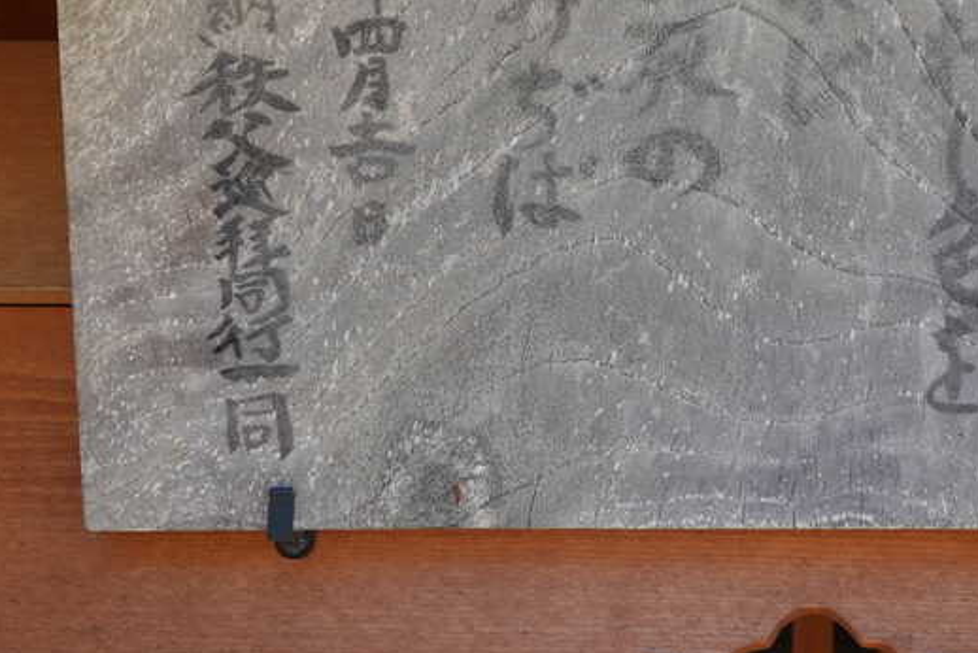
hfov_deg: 25.2
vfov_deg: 17.0
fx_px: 2147
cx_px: 776
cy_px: 39
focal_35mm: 79
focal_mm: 14.99
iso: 125
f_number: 4
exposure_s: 1/160
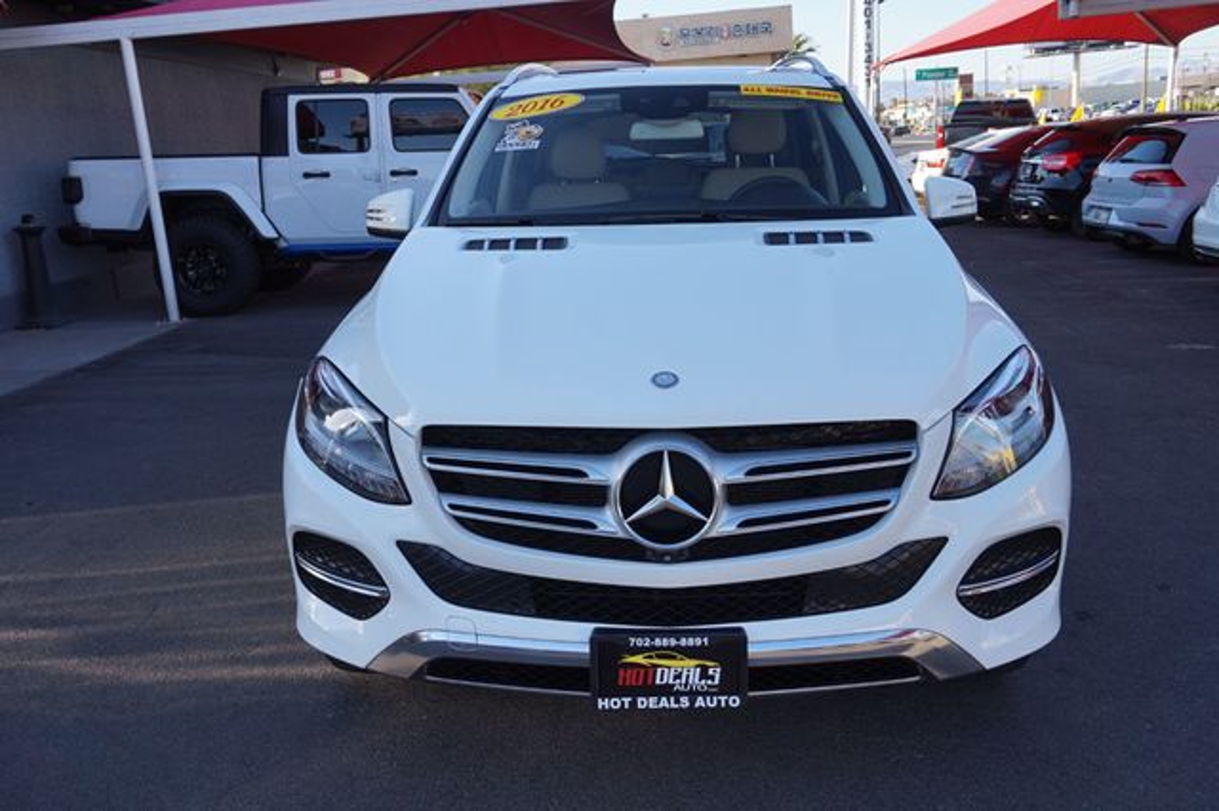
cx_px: 610
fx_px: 1015
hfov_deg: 62.0
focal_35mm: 30
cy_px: 406
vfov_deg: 43.6
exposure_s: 1/100
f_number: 8
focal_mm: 20
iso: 100
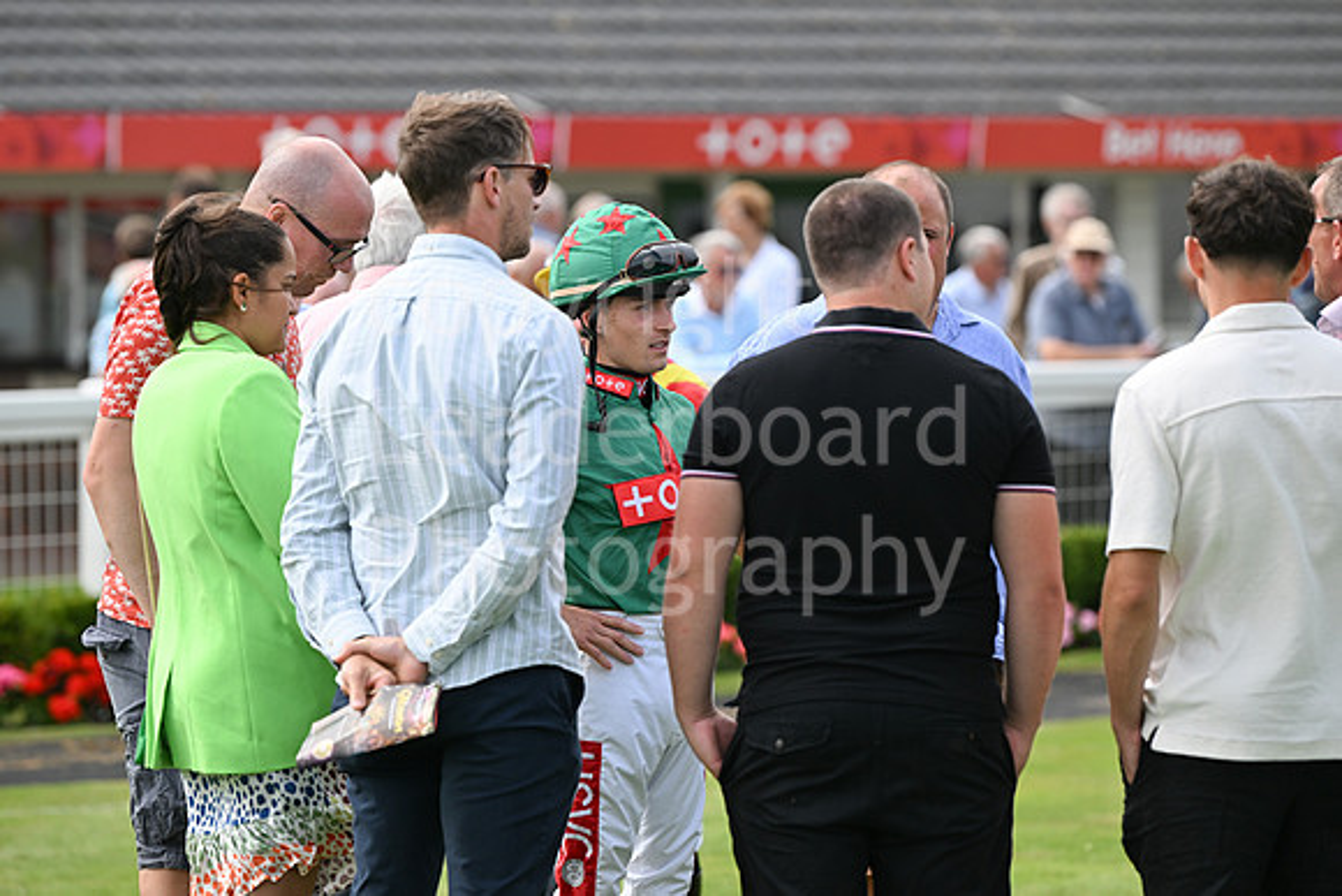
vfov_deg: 6.9
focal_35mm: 200
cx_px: 671
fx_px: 7457
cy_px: 448
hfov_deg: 10.3
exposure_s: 1/1600
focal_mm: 200
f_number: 4.5
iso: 400
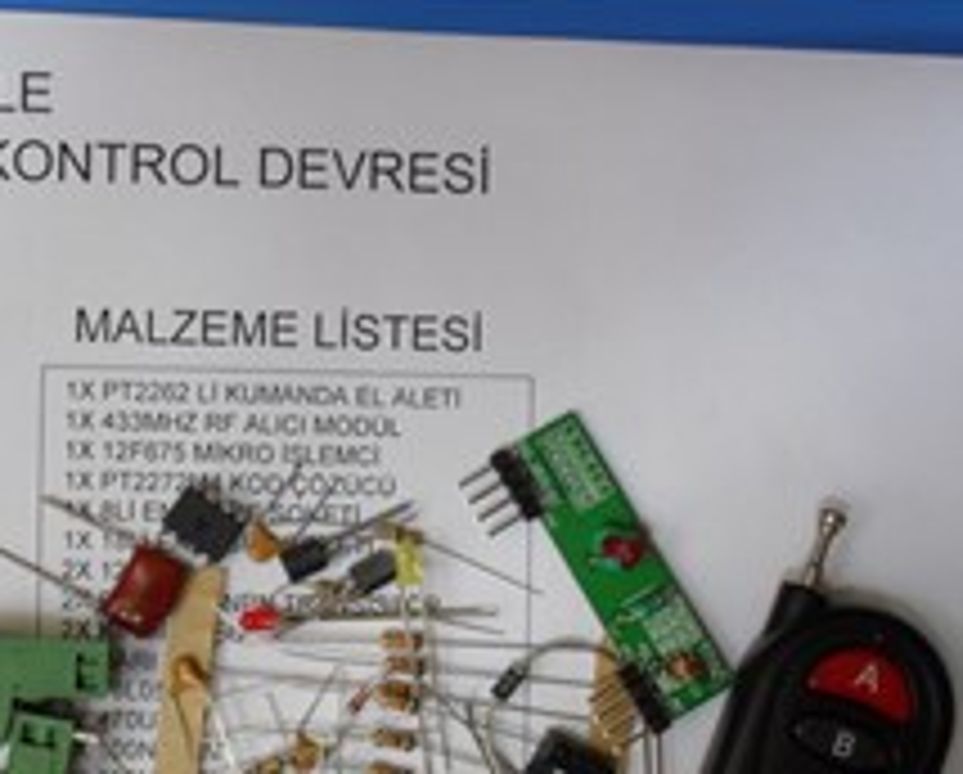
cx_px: 274
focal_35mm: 78
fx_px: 2227
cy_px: 572
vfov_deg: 19.6
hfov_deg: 24.2
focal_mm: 8.7
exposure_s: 1/30
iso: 160
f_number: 3.9
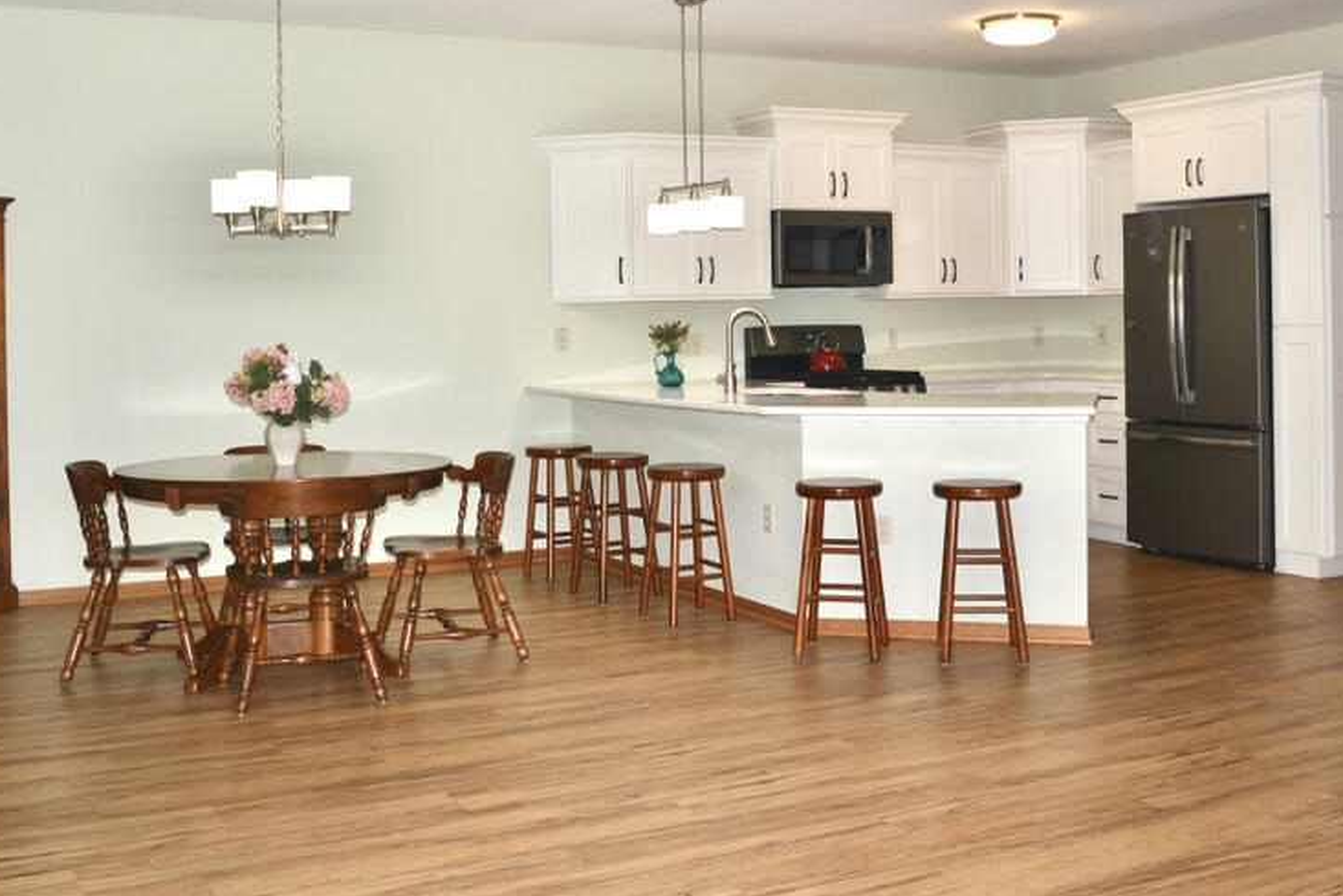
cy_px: 302
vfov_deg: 33.1
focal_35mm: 40
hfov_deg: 48.4
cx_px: 676
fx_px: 1492
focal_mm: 18
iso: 100
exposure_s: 1/80
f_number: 3.5
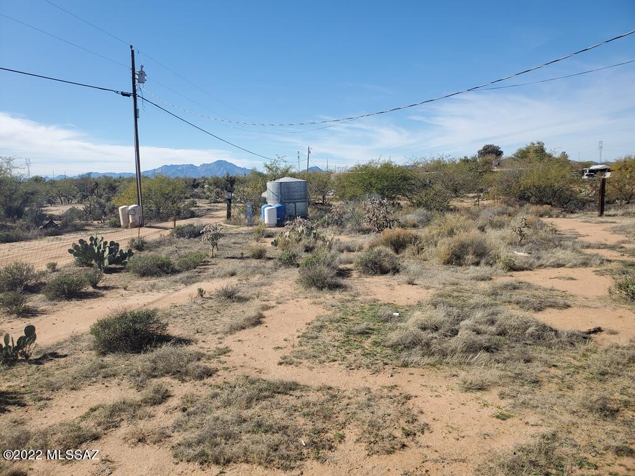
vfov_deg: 53.1
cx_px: 318
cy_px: 238
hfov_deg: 67.3
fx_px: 477
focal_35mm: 26
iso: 50
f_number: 2.4
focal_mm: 4.3
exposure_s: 1/1554
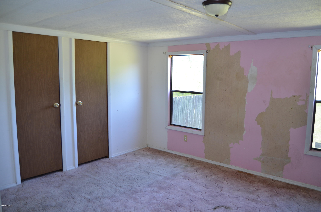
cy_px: 106
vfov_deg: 47.7
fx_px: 240
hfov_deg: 67.5
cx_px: 160
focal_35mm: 27
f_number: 4.5
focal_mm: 18
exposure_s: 1/80
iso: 400
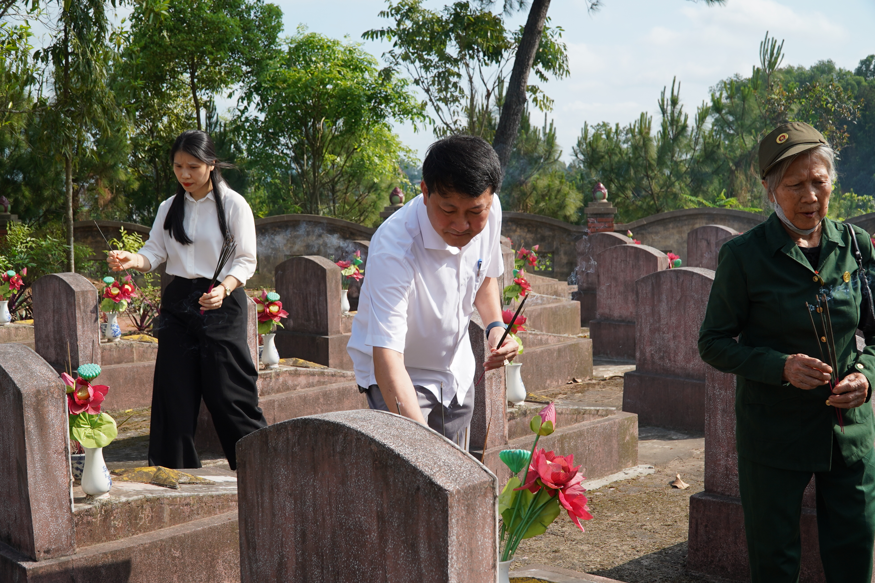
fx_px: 1021
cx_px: 438
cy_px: 292
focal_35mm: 42
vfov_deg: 31.9
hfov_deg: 46.4
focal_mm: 28
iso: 100
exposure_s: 1/320
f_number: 6.3
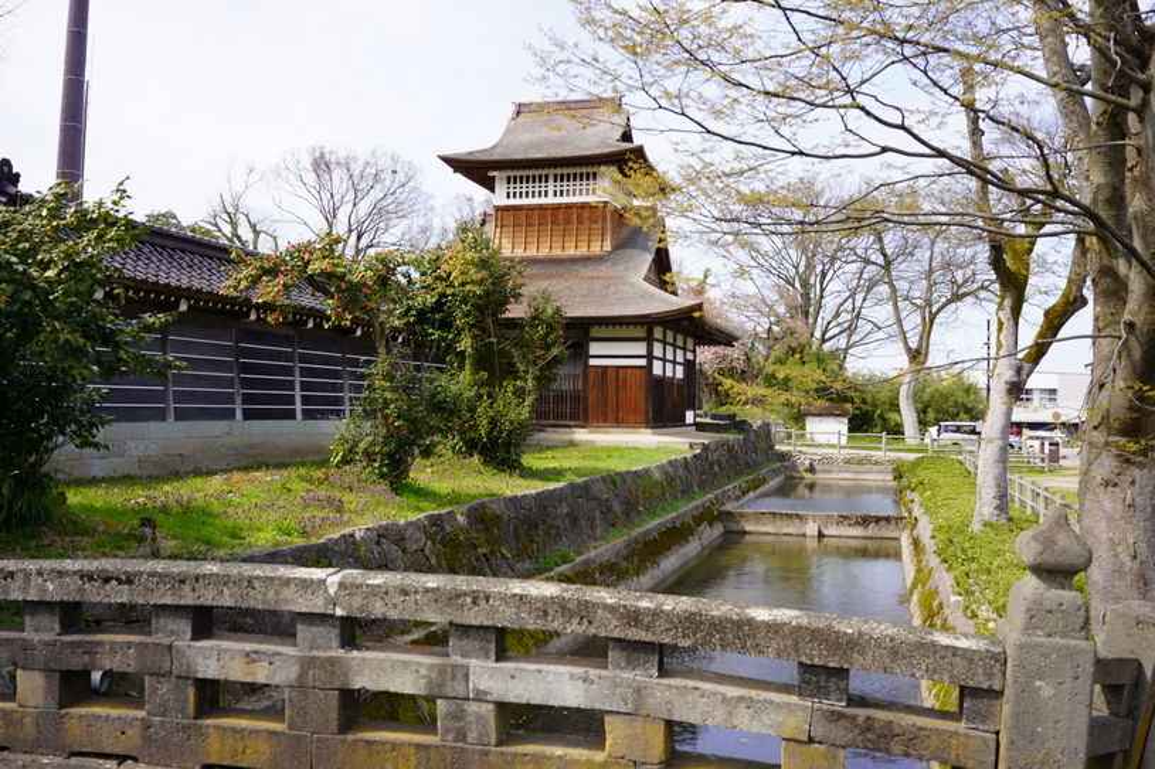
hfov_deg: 54.4
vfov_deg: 37.8
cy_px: 384
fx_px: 1123
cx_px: 578
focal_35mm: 35
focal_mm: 35
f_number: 8
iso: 100
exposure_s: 1/125
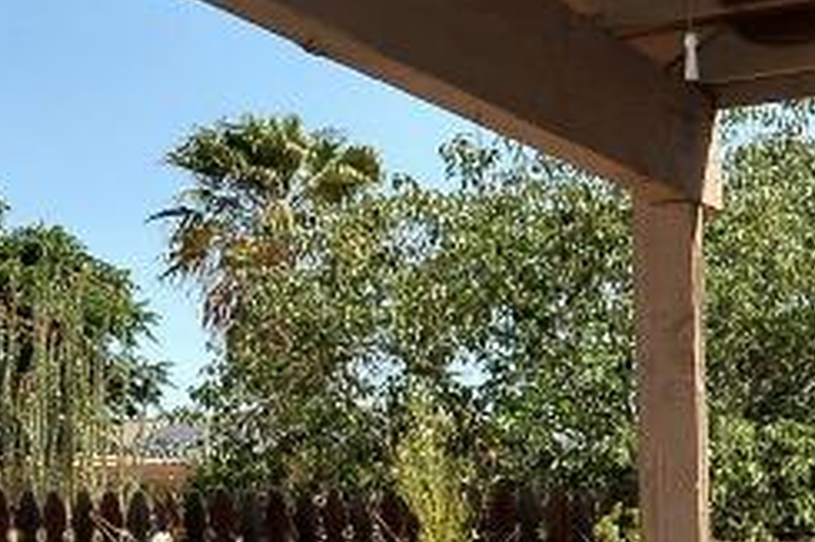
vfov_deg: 14.4
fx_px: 2127
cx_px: 143
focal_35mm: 94
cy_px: 499
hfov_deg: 21.4
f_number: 13
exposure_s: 1/320
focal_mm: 18
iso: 320
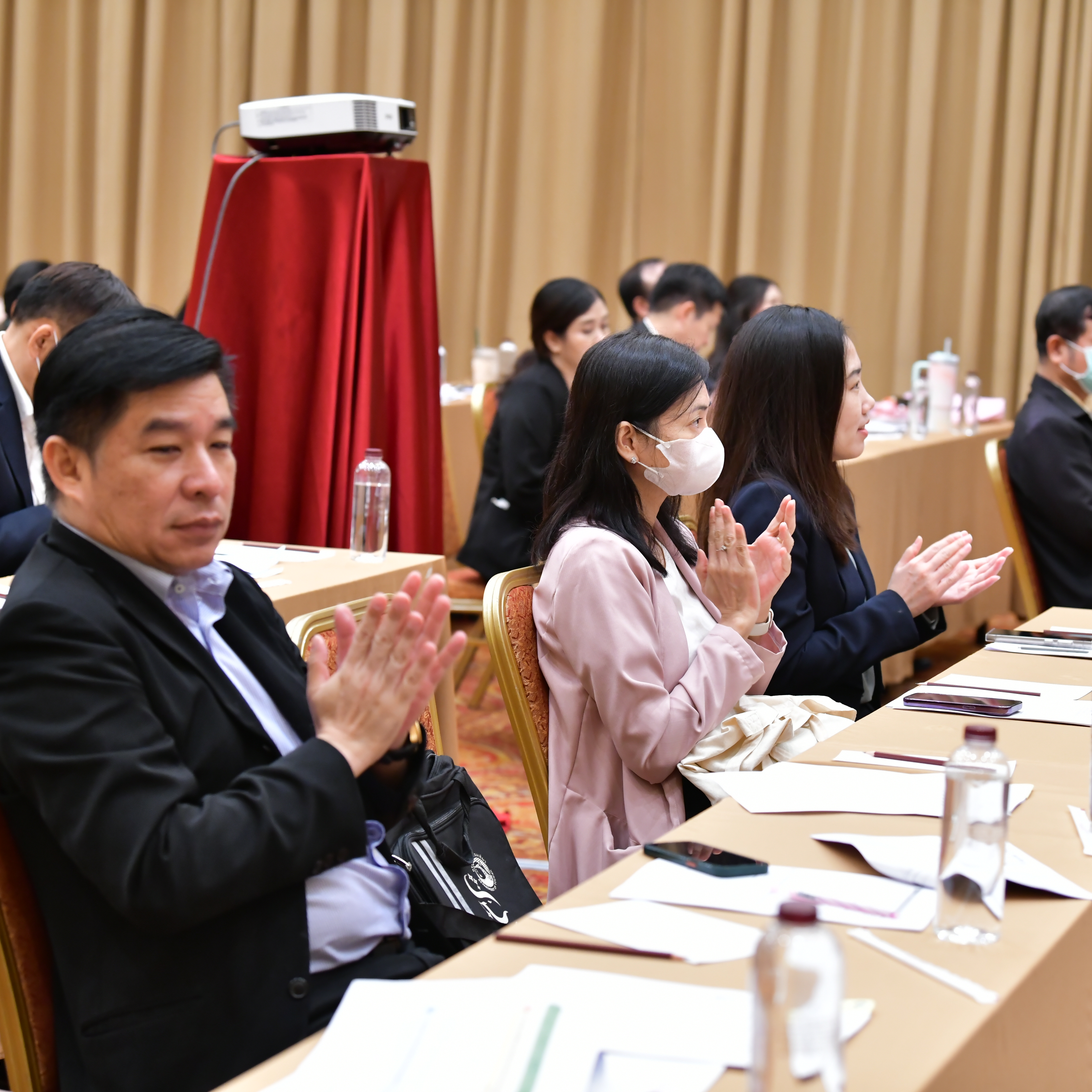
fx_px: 3212
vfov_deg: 19.3
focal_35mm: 90
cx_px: 631
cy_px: 547
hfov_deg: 19.3
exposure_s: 1/100
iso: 2000
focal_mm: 70
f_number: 4
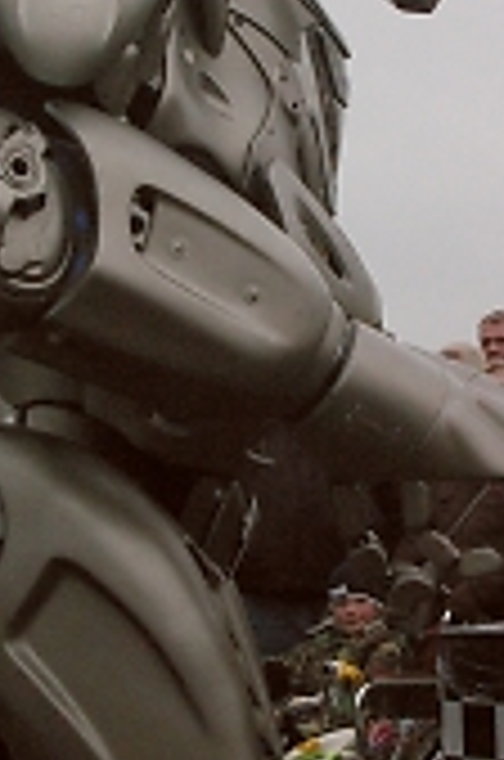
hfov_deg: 11.1
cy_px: 319
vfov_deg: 16.7
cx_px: 360
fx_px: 2589
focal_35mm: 123
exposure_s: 1/750
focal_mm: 23
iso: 800
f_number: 9.5
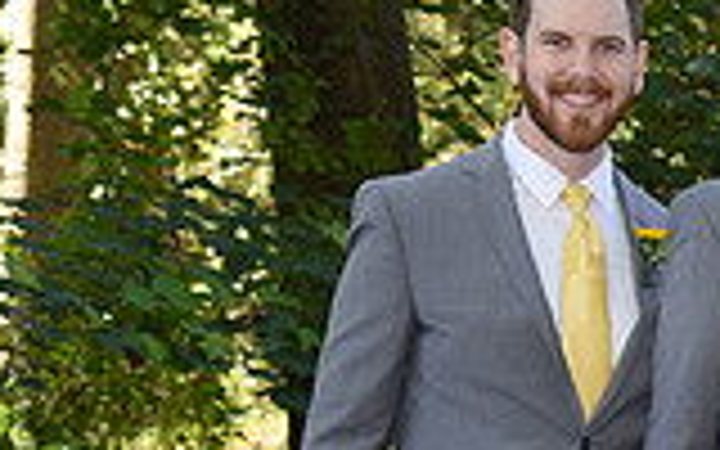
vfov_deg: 7.3
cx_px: 1292
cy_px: 610
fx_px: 3473
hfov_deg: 11.1
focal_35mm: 177
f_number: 5.6
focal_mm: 48
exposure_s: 1/200
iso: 640
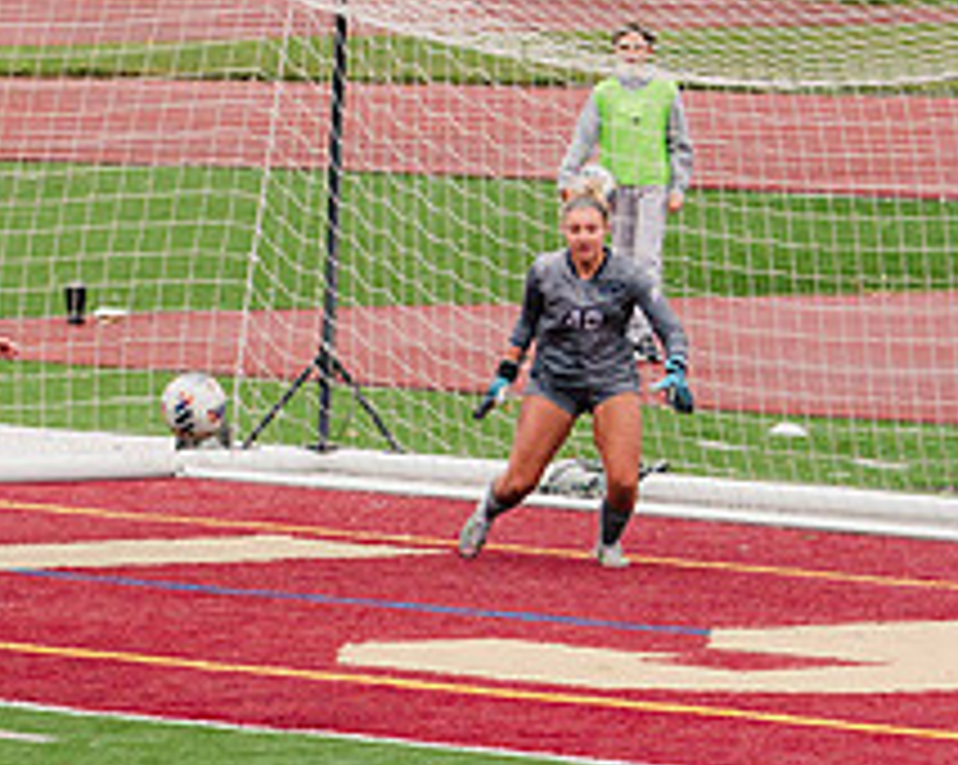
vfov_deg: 2.4
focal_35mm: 638
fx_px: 18073
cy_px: 678
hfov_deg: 3.0
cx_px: -567
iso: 500
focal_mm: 200
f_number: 5.6
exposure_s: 1/1600
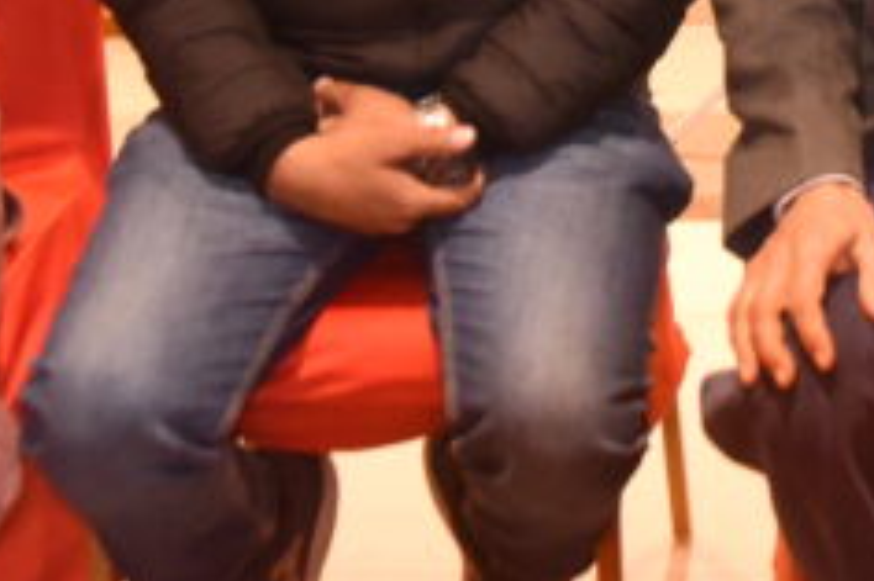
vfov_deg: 12.8
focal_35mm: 101
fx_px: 2450
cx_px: 778
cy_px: -298
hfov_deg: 19.9
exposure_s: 1/100
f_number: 4.5
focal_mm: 31
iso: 10000
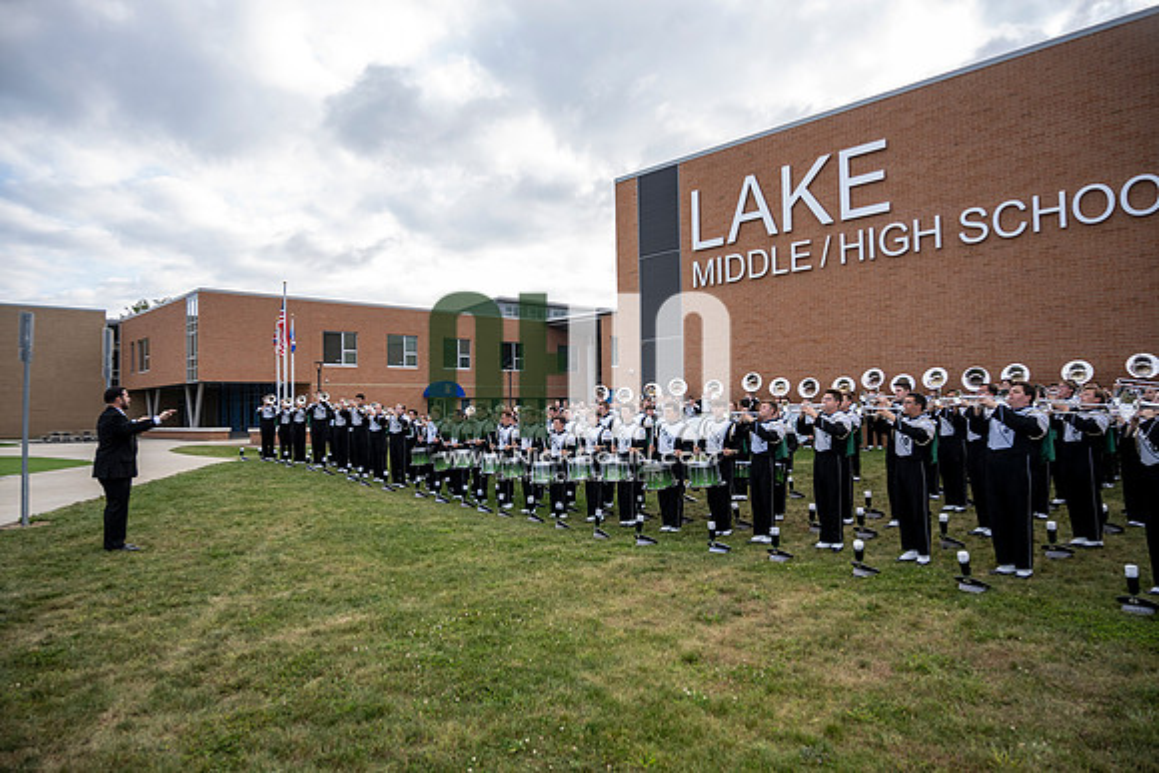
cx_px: 580
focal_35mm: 24
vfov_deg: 53.2
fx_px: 773
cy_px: 386
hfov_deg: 73.7
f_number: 4
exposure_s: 1/800
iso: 400
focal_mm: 24
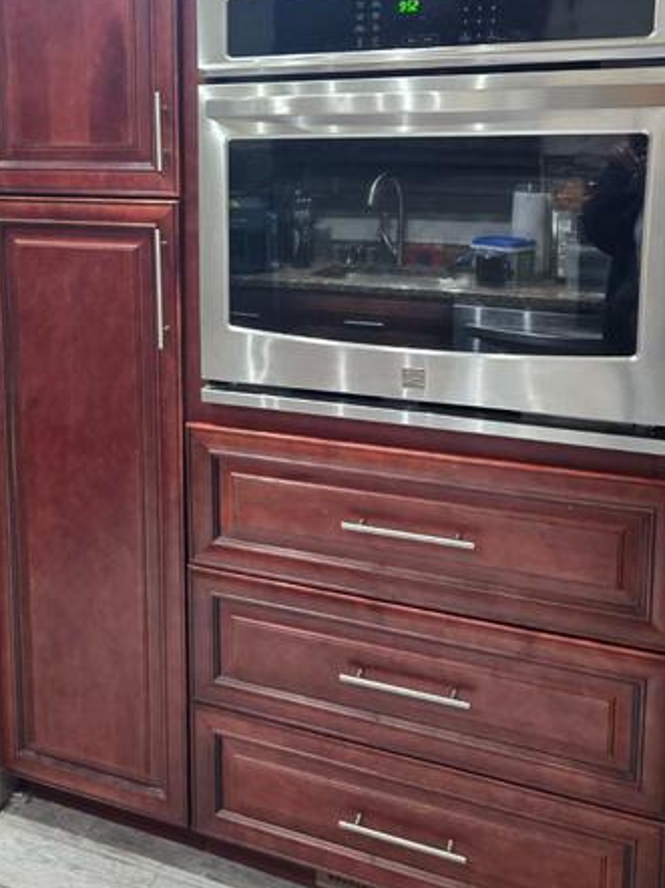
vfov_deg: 45.9
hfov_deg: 35.0
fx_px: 1026
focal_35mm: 40
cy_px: 277
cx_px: 151
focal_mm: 5.4
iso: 640
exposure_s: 1/60
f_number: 1.8
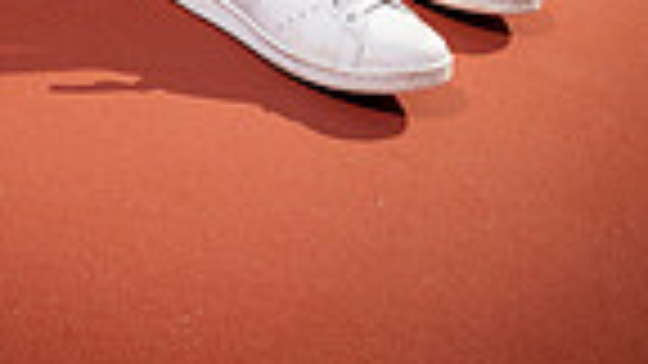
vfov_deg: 8.4
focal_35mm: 131
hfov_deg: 16.3
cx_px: 122
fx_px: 2251
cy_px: -544
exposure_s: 1/250
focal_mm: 40
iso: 100
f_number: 7.1
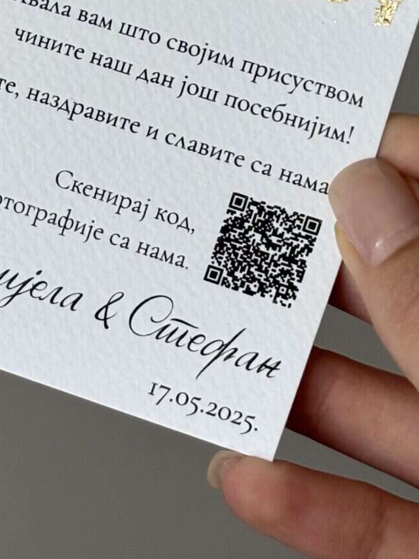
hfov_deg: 9.5
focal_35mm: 156
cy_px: 7
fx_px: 2517
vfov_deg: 12.5
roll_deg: -2.1
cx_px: 29
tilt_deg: -7.7
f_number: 1.6
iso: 50
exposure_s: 1/121
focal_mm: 5.96
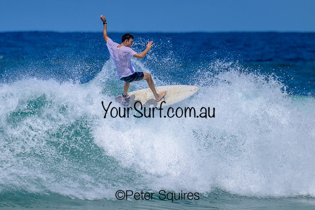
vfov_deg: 1.4
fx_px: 8842
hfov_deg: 2.0
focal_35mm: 1010
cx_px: 118
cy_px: 121
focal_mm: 800
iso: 450
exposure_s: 1/2000
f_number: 11
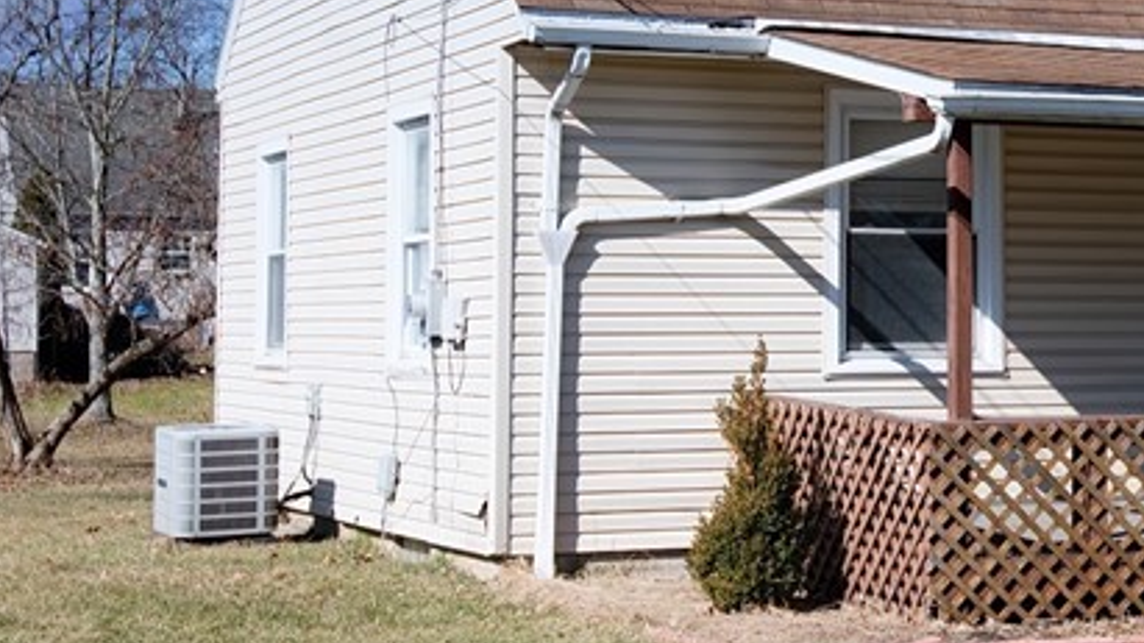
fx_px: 2942
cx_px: 1168
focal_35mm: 97
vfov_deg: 12.4
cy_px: 116
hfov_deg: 21.2
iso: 100
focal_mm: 35
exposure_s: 1/400
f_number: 8
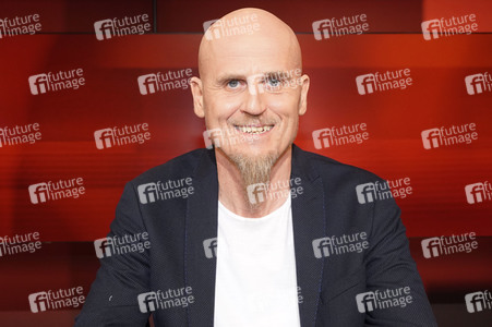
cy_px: 164
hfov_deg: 58.8
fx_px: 437
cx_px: 246
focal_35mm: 32
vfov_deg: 41.1
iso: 2000
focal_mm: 32
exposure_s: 1/125
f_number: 5.6
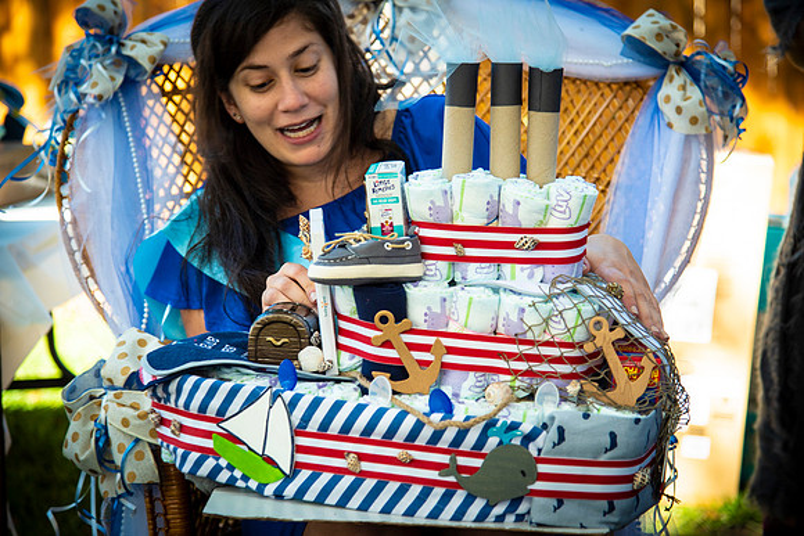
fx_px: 2055
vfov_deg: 14.9
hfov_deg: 22.1
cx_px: 402
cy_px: 268
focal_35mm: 92
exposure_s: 1/125
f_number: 4
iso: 125
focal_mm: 92
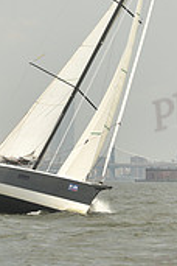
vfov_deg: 8.6
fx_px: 1755
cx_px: 72
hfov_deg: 5.8
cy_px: 33
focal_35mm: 238
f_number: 9
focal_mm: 70
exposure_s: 1/800
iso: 250
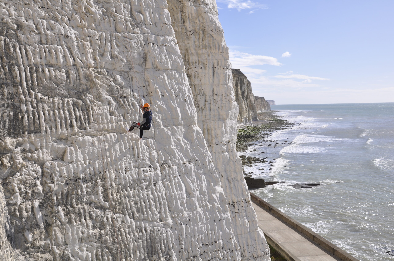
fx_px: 426
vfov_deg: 34.1
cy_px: 130
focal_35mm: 39
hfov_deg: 49.6
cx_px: 197
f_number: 10
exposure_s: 1/400
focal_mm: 26
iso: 200
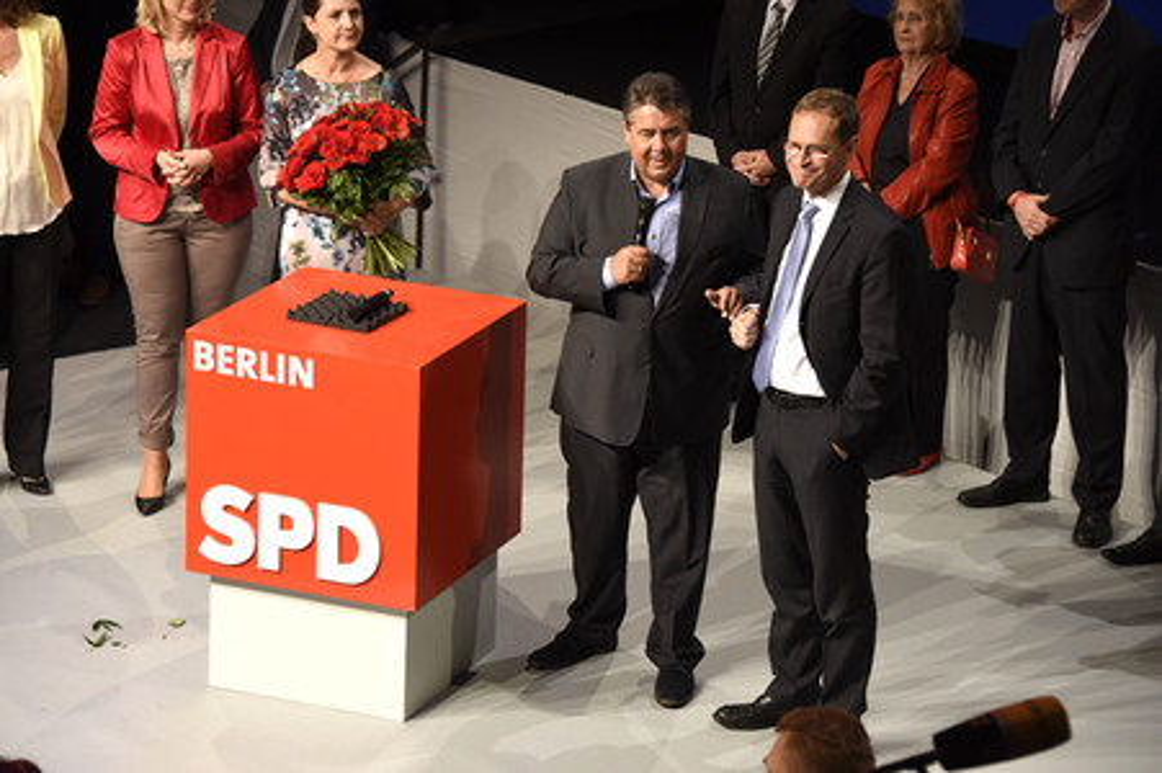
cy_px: 386
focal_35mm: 122
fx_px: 3935
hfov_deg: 16.8
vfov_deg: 11.2
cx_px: 581
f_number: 5.6
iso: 2000
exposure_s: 1/250
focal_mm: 122
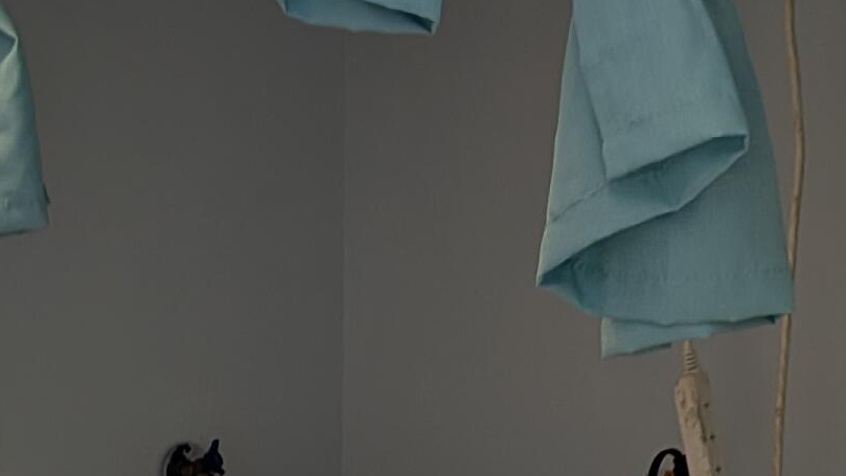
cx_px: 161
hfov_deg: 21.7
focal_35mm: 97
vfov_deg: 11.3
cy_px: 962
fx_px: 2176
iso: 52
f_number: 1.7
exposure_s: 1/24
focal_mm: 4.53
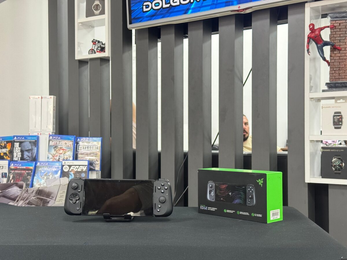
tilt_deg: -1.1
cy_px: 130
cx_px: 174
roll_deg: -0.6
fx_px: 481
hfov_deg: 39.7
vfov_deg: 30.3
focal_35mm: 48
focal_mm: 6.76
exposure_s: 1/40
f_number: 1.78
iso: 500
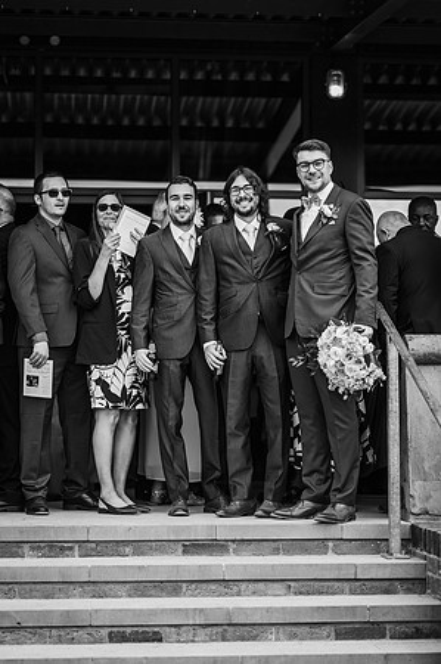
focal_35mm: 85
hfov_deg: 16.0
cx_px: 220
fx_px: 1565
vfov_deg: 23.9
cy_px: 332
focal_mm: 85
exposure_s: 1/250
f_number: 2.2
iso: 100
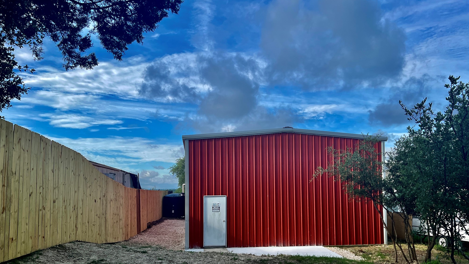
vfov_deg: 39.7
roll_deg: +0.8
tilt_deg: +2.6
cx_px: 239
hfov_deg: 66.1
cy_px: 177
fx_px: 361
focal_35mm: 29
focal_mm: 5.7
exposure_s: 1/3165
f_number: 1.5
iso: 50
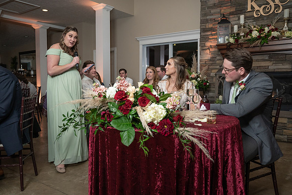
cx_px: 146
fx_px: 235
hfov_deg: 63.6
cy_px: 98
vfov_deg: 45.0
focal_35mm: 29
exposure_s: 1/200
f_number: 5.6
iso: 2000
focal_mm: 29
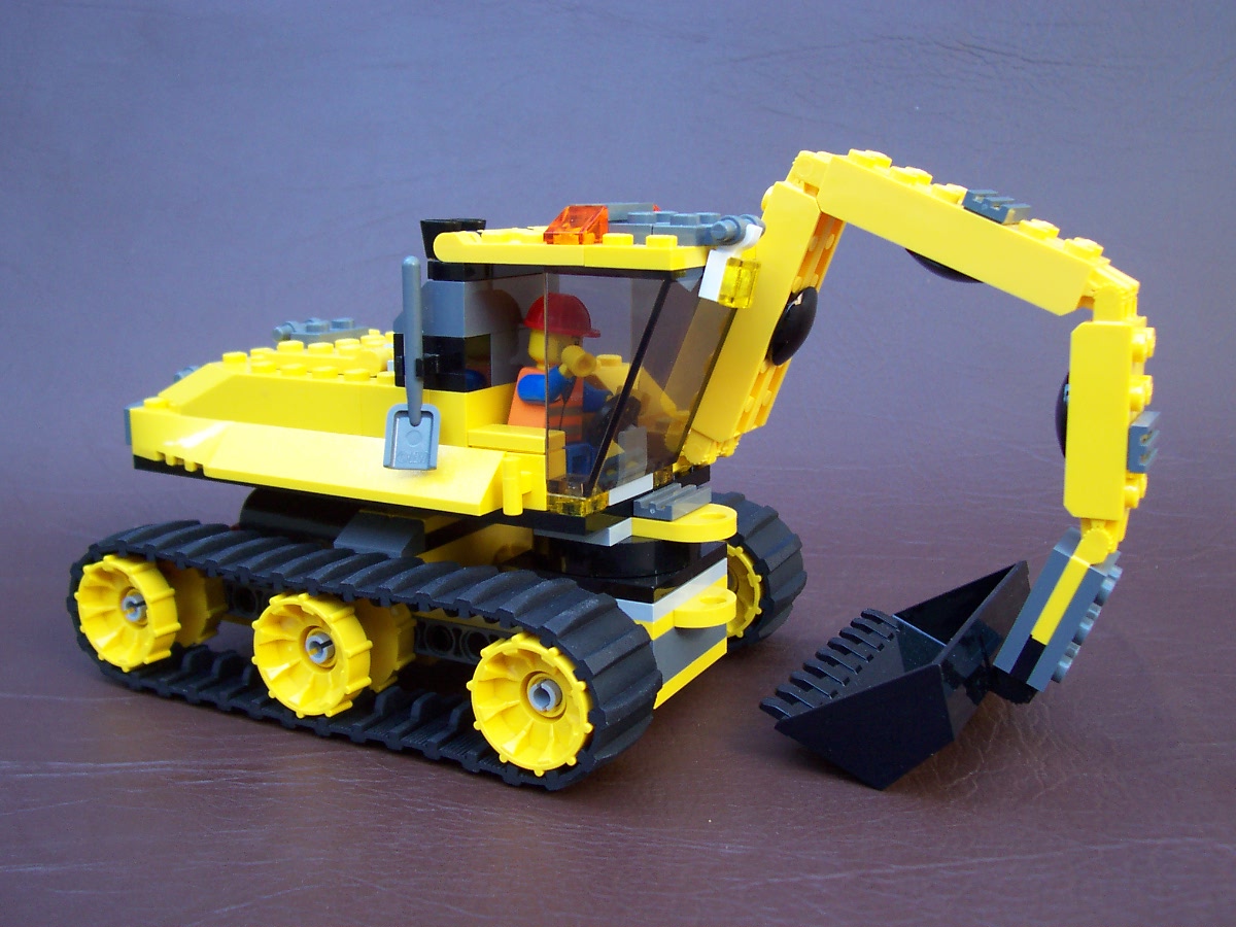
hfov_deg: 50.1
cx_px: 618
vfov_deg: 38.7
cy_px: 464
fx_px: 1321
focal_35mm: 37
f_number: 2.8
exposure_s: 1/60
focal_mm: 5.6
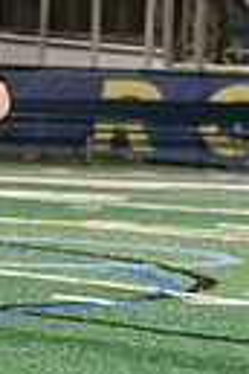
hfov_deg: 1.8
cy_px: 182
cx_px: -744
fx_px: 7822
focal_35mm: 754
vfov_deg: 2.7
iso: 2500
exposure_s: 1/250
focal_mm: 70
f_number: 4
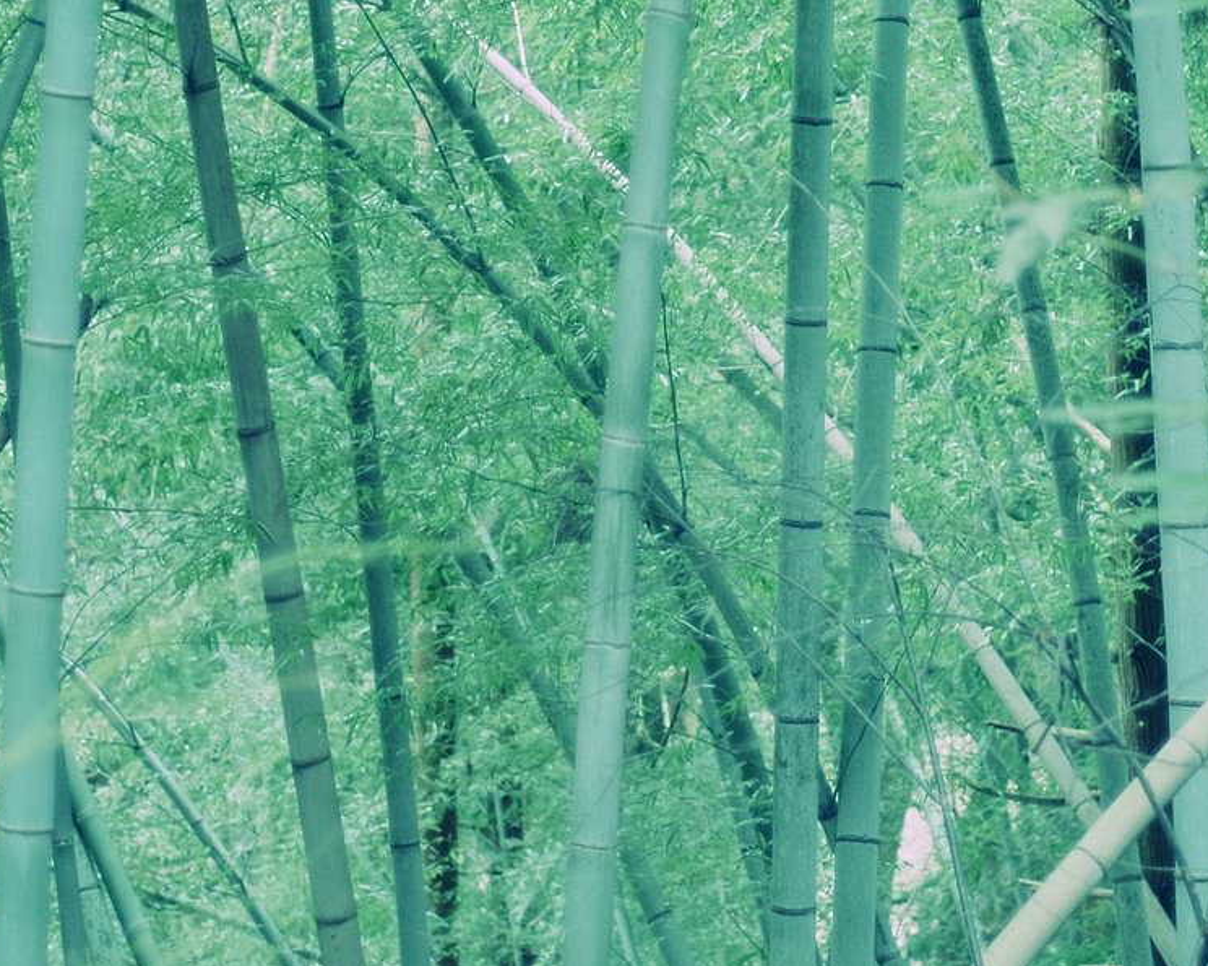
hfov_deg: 11.7
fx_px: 5898
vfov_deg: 9.4
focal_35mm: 165
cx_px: 916
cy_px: 270
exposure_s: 1/80
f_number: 1.9
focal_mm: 43
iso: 400
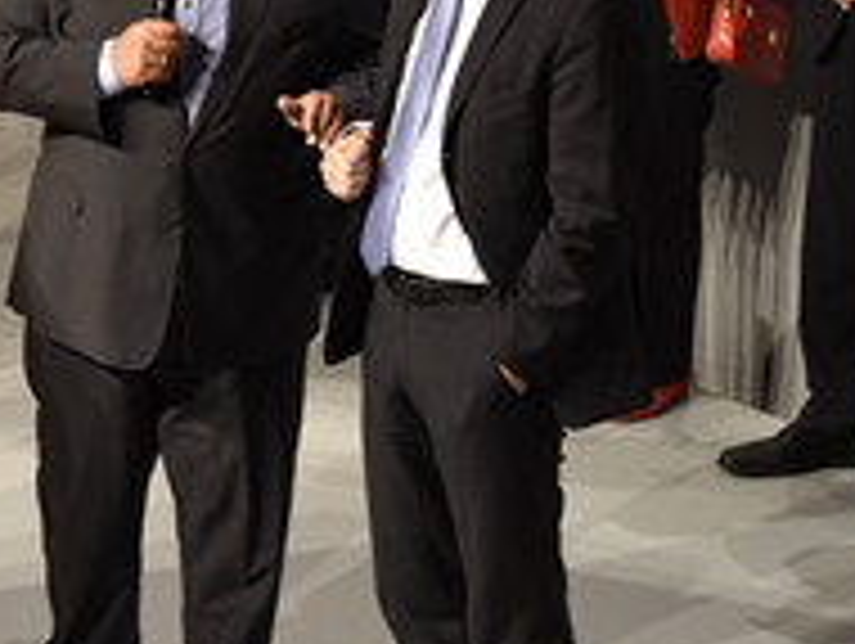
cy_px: 266
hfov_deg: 7.1
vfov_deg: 5.4
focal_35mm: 278
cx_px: 61
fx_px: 6875
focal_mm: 122
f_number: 5.6
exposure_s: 1/250
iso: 2000
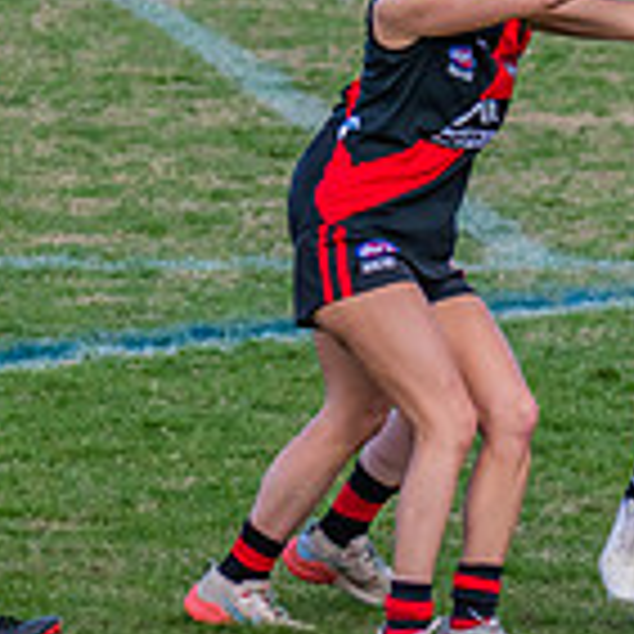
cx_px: 1067
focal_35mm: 738
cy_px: 54
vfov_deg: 2.4
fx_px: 15292
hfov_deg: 2.4
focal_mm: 180
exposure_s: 1/1250
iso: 800
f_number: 4.5
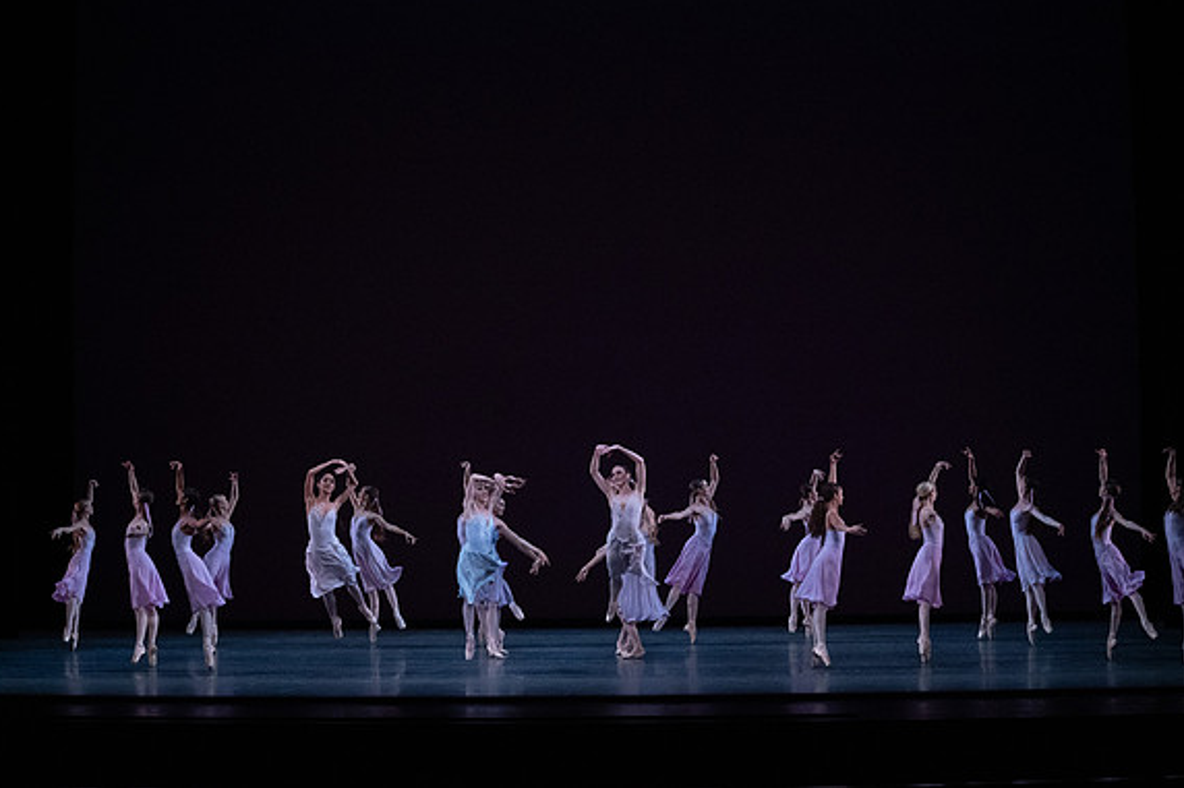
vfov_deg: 19.2
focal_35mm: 71
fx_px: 2334
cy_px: 390
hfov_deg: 28.5
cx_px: 586
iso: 12800
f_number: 13
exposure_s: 1/400
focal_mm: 70
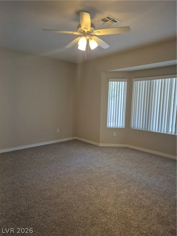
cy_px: 118
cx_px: 88
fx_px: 157
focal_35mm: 23
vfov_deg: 73.9
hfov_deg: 58.9
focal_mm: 5.4
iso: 250
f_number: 1.8
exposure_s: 1/120
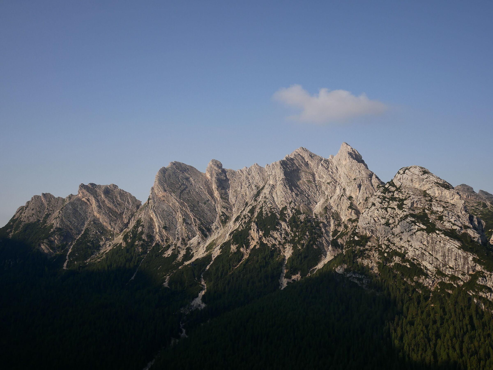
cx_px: 246
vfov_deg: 34.4
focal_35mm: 42
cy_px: 185
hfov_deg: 44.8
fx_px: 598
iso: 200
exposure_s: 1/1300
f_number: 5
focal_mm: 21
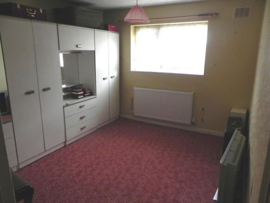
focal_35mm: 26
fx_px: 203
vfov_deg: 53.0
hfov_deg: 67.3
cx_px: 135
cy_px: 102
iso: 160
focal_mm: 4.6
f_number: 3.2
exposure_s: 1/90.7
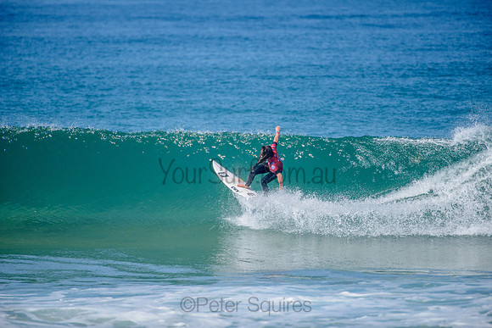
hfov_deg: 4.1
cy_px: 164
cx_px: 246
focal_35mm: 500
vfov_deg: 2.8
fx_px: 6835
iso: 250
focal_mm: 500
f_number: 5.6
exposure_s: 1/2000
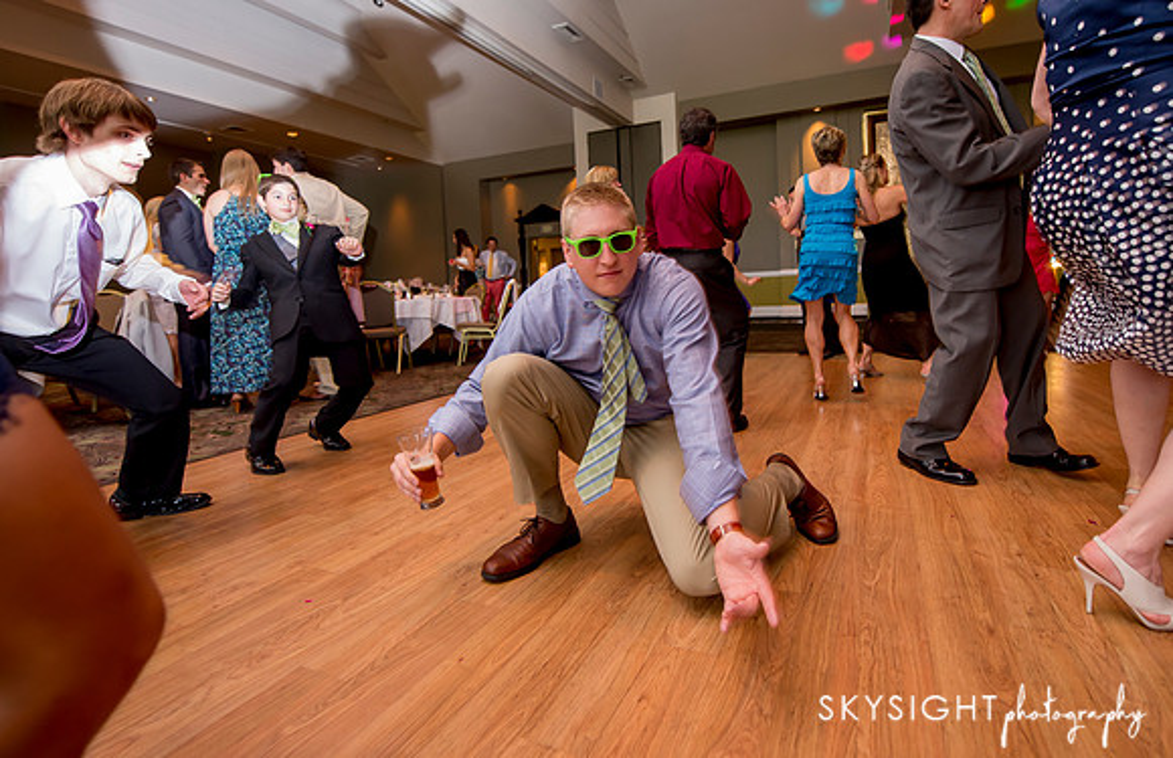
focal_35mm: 17
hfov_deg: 93.0
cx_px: 643
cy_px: 323
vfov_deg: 68.4
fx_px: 554
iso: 1600
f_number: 2.8
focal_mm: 14
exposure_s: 1/25
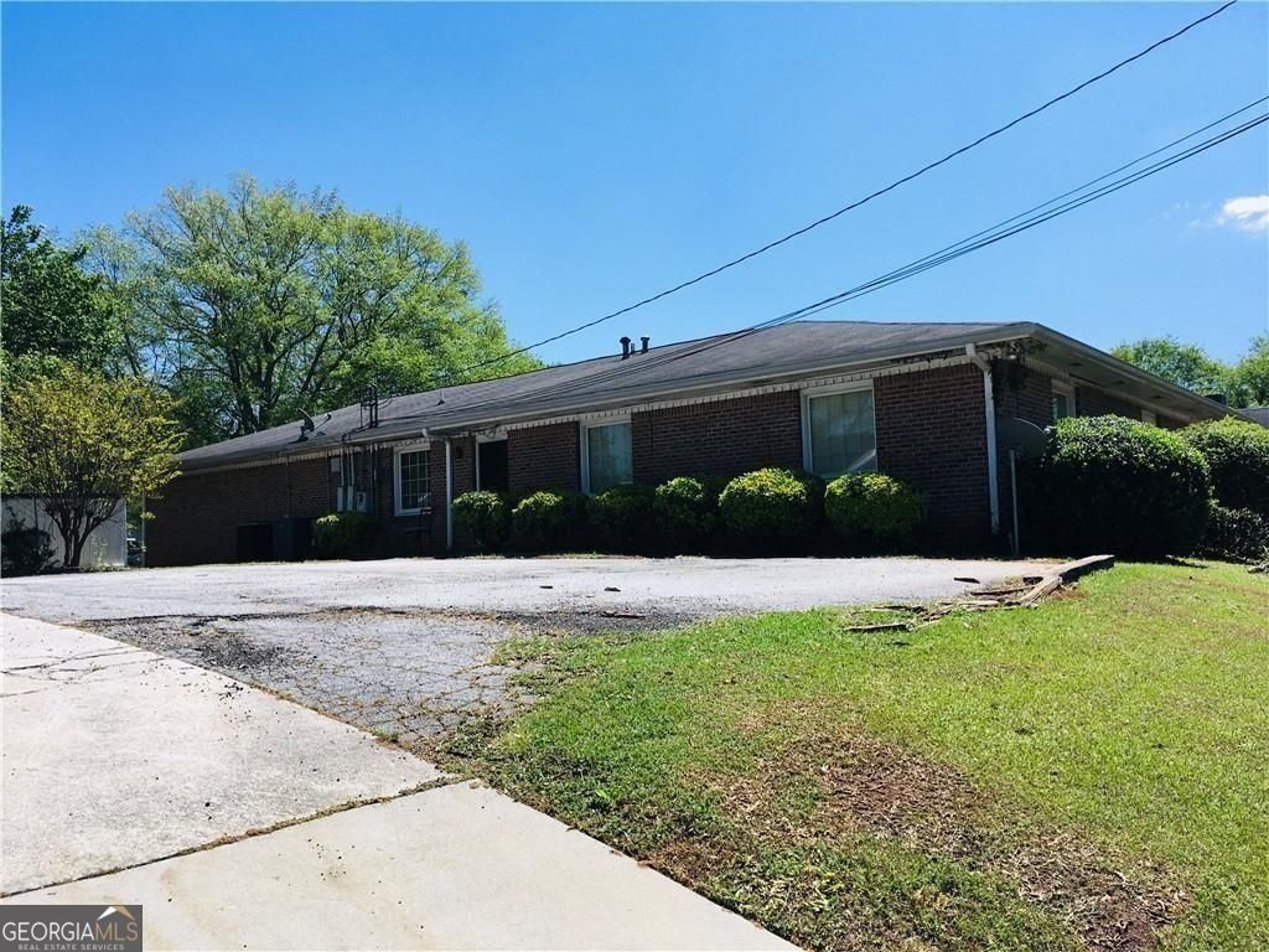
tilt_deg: +3.9
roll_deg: +0.7
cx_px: 634
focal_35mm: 29
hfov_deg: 61.7
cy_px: 476
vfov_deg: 48.2
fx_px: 1063
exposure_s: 1/1451
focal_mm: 4.15
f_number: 2.2
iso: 25
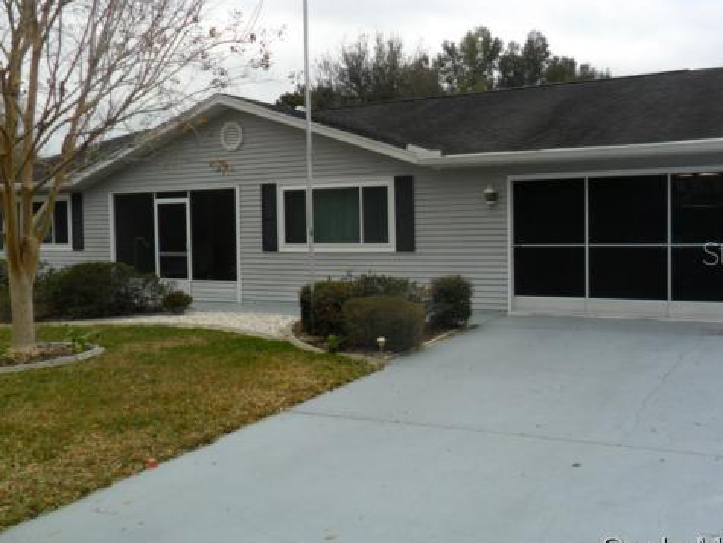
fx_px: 690
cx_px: 405
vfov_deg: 43.0
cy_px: 252
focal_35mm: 33
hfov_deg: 55.2
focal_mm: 4.9
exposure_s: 1/350
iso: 80
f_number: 3.5
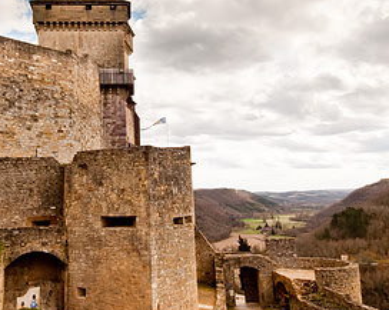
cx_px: 117
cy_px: 124
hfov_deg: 49.1
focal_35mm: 36
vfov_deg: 40.9
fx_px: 414
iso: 200
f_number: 22
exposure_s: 1/30
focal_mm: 12
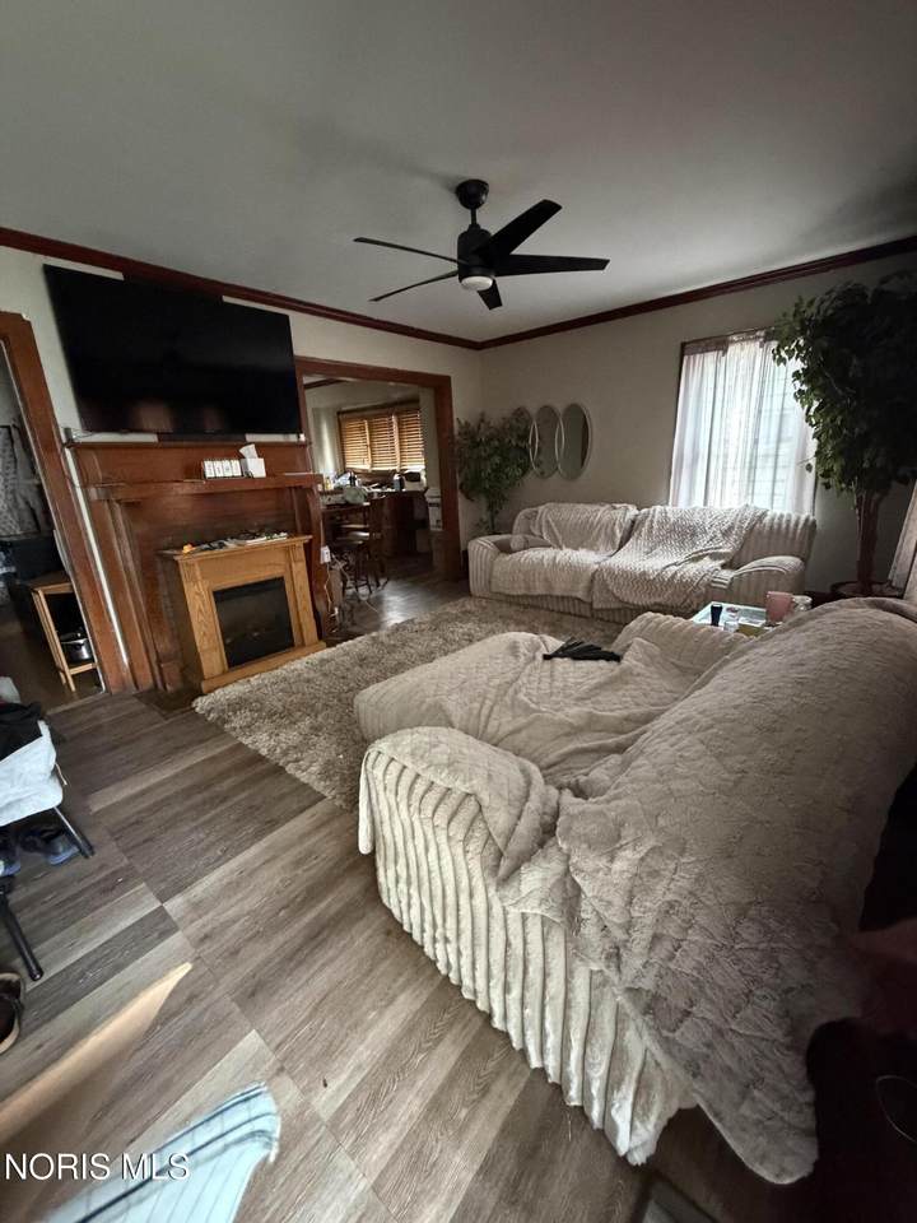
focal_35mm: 14
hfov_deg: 85.7
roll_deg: +3.1
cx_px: 458
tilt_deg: -16.6
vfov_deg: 102.1
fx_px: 494
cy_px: 612
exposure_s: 1/40
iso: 1600
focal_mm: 2.22
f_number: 2.2
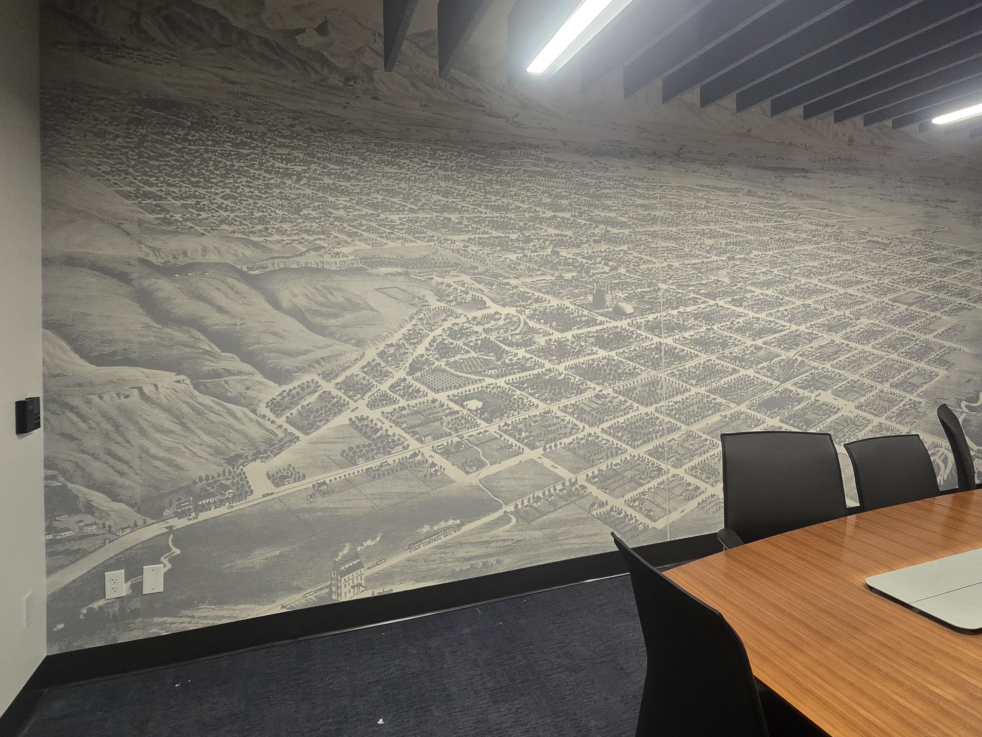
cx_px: 553
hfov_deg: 81.4
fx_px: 567
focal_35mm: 20
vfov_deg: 65.6
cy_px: 309
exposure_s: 1/60
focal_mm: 2.2
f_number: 2.2
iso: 250
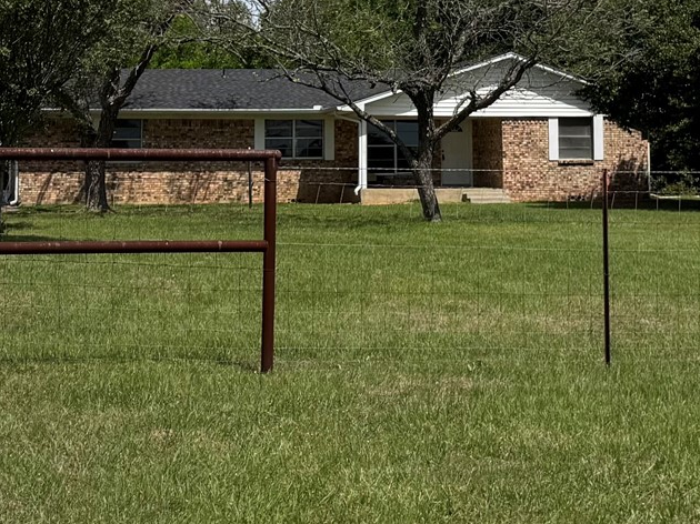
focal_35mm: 78
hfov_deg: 25.0
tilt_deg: +3.2
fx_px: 1577
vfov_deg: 18.6
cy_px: 70
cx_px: 407
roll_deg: +1.0
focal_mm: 6.76
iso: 80
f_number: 1.78
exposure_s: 1/7937
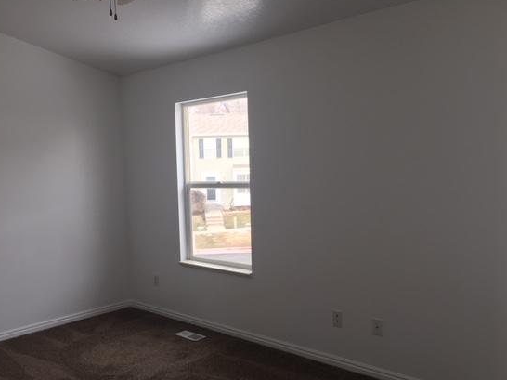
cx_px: 227
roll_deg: +2.1
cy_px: 216
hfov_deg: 53.9
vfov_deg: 41.7
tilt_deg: -5.8
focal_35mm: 34
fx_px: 498
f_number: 2.2
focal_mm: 4.15
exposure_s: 1/120
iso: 40
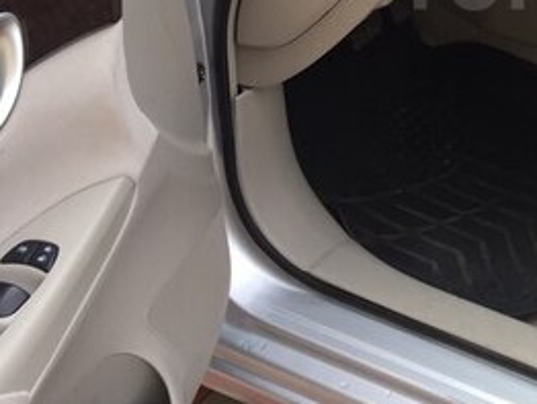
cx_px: 607
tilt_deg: -27.2
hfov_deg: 24.6
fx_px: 1133
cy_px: -22
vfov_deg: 19.5
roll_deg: -3.1
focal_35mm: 73
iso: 32
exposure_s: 1/60
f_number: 2.2
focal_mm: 4.15
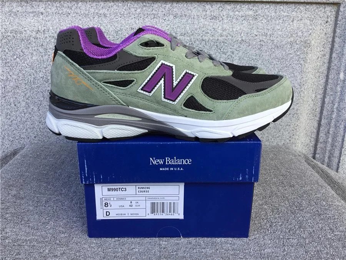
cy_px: 130
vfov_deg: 45.4
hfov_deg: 58.4
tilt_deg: -18.9
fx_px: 310
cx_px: 173
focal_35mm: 31
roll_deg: +0.0
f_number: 2.4
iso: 25
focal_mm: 3.3
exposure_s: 1/100
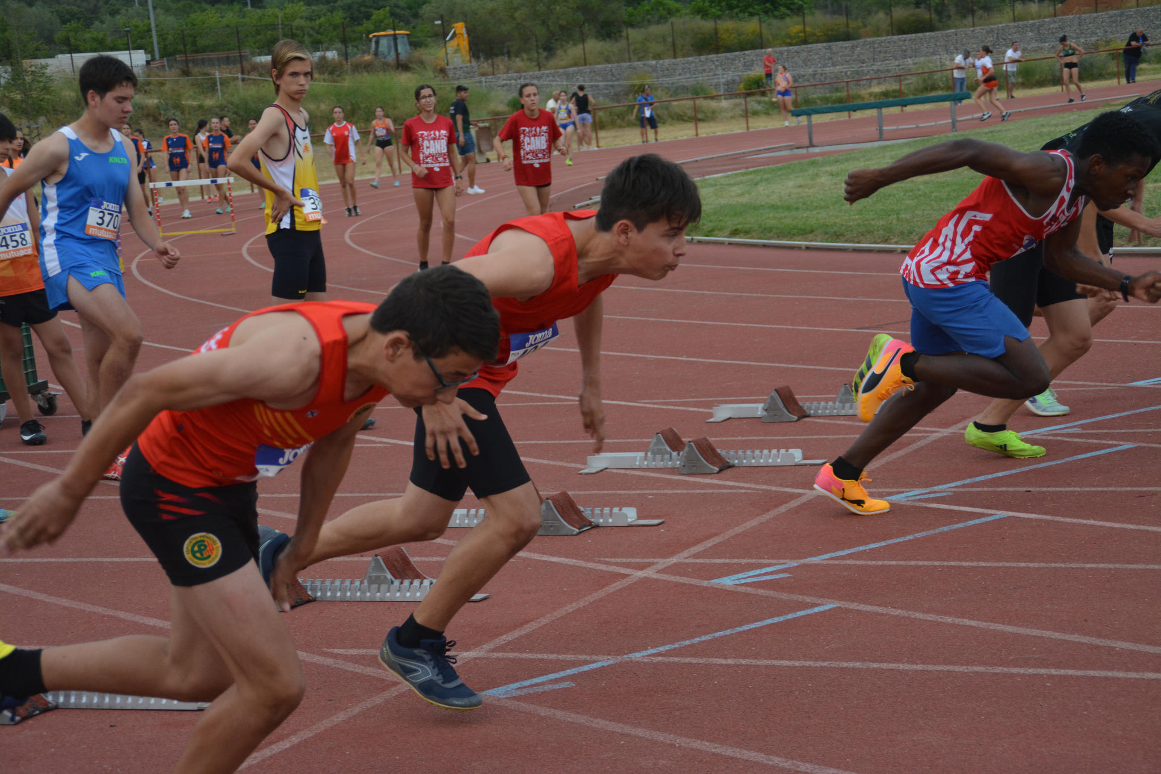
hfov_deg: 24.2
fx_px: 2709
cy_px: 387
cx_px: 580
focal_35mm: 84
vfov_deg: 16.3
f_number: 5
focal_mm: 56
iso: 800
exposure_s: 1/1000
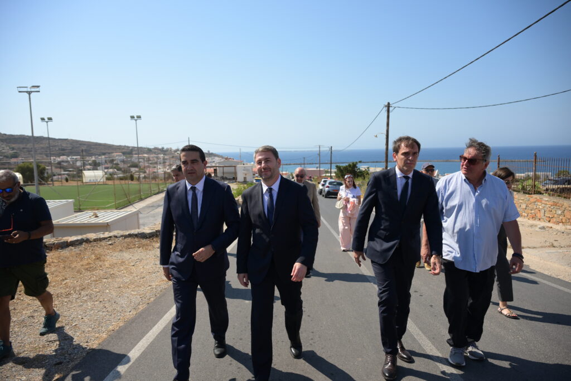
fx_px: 381
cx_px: 286
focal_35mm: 24
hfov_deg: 73.7
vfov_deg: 53.1
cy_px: 190
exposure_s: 1/5000
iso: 500
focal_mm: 24
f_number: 4
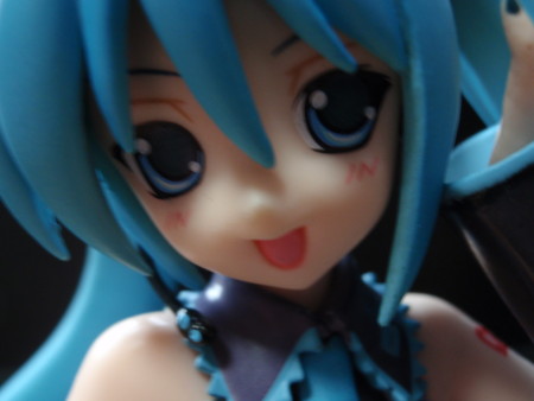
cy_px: 200
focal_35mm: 40
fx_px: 617
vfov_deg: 36.0
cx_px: 267
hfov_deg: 46.8
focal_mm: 7.25
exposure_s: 1/10
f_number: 3.9
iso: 200
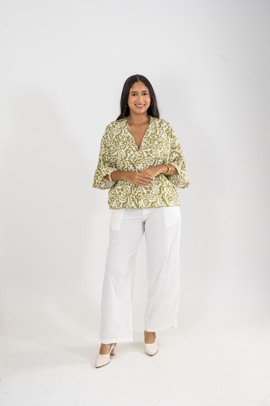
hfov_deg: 31.2
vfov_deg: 45.4
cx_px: 135
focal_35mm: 43
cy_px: 203
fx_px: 484
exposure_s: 1/160
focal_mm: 43
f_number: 5.6
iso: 2500
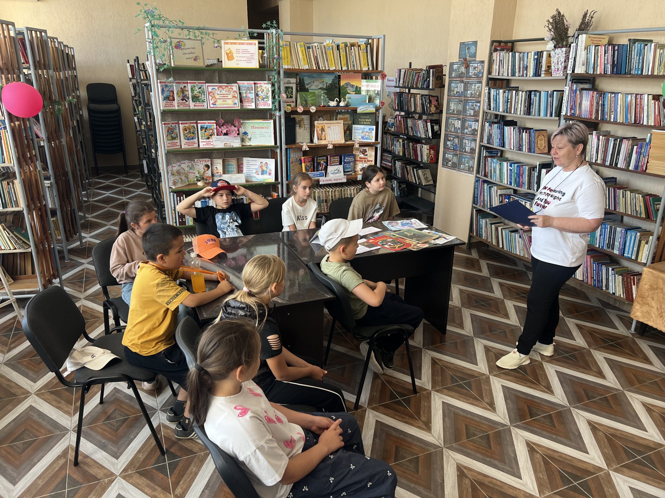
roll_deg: -0.7
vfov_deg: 53.1
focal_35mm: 26
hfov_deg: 67.3
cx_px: 332
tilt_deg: -20.1
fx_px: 499
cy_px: 249
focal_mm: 5.7
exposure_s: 1/121
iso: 100
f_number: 1.5
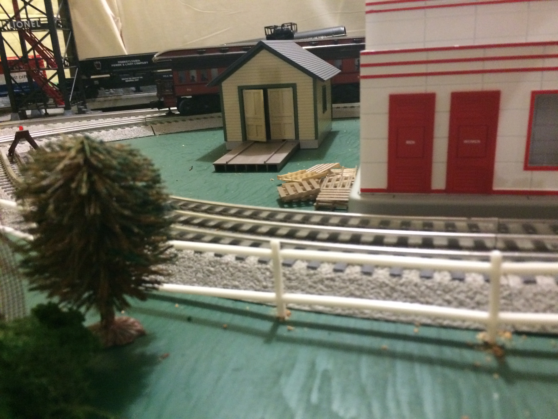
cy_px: 210
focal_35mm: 29
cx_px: 279
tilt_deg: -20.4
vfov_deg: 48.2
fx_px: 467
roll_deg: +5.6
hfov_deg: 61.7
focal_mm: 4.15
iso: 320
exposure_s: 1/15
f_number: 2.2
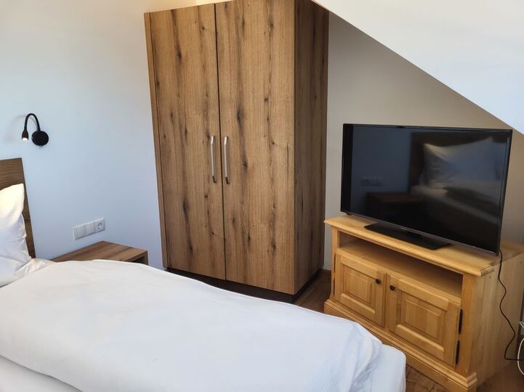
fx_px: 393
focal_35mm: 26
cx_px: 262
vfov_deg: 53.0
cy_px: 196
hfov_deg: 67.3
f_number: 1.8
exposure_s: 1/100
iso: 64
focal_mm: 5.4
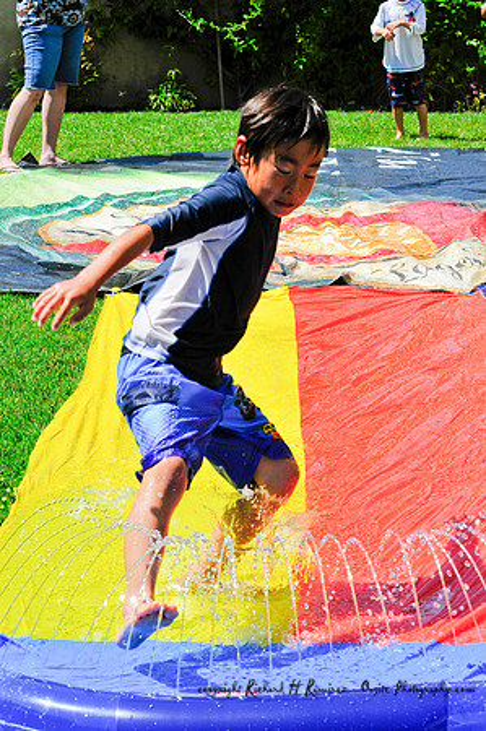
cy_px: 366
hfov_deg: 13.0
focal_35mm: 105
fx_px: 2131
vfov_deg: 19.5
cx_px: 243
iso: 400
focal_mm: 70
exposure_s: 1/640
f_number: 10
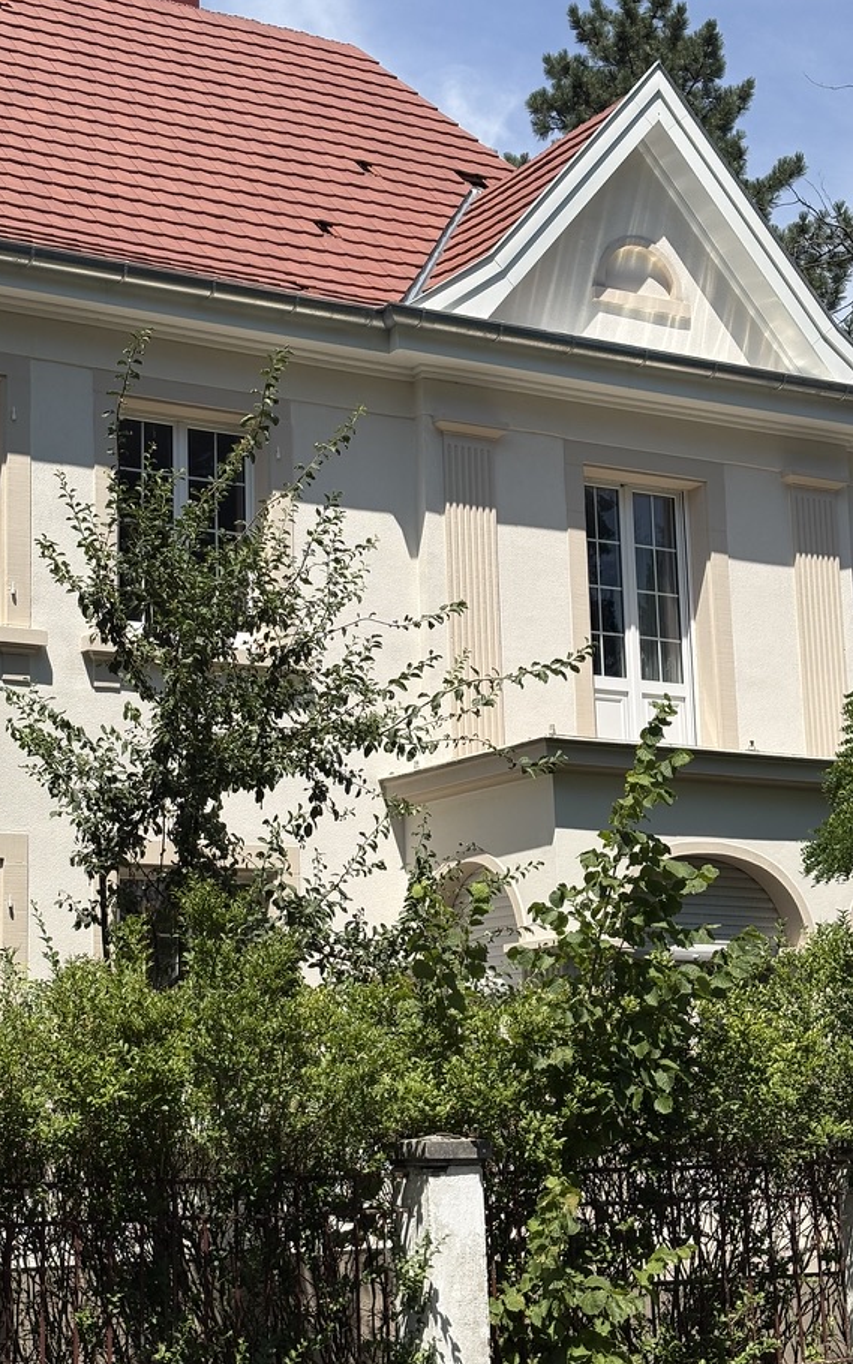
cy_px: 646
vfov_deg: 33.0
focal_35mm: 62
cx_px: 325
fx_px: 2305
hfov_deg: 20.9
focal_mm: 5.96
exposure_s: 1/3831
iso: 32
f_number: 1.6
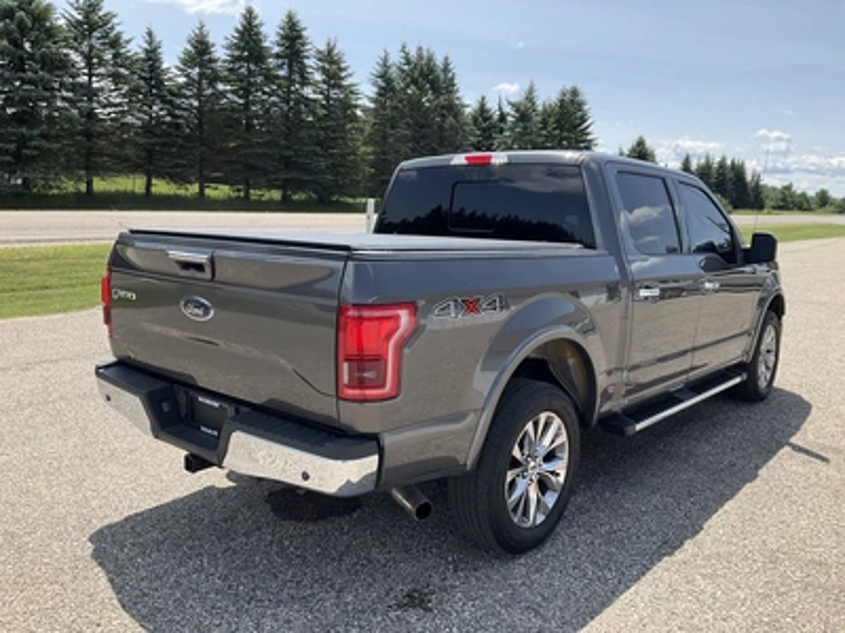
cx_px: 422
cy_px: 316
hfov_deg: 61.7
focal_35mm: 29
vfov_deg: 48.2
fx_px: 708
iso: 25
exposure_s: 1/997
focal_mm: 3
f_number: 1.8
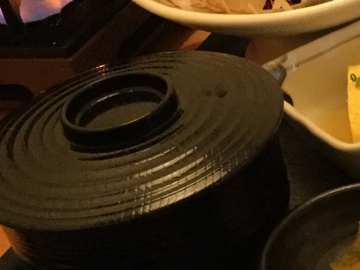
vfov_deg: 14.4
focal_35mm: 103
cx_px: 492
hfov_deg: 17.6
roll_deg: +9.5
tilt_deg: -34.4
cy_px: 113
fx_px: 1071
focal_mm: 3.3
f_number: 2.4
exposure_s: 1/15
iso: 320
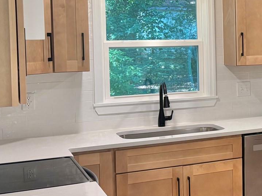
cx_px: 344
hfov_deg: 23.2
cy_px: 56
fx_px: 560
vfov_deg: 19.8
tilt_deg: -2.0
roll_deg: +0.7
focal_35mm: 74
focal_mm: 5.96
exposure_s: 1/120
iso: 160
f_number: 1.6
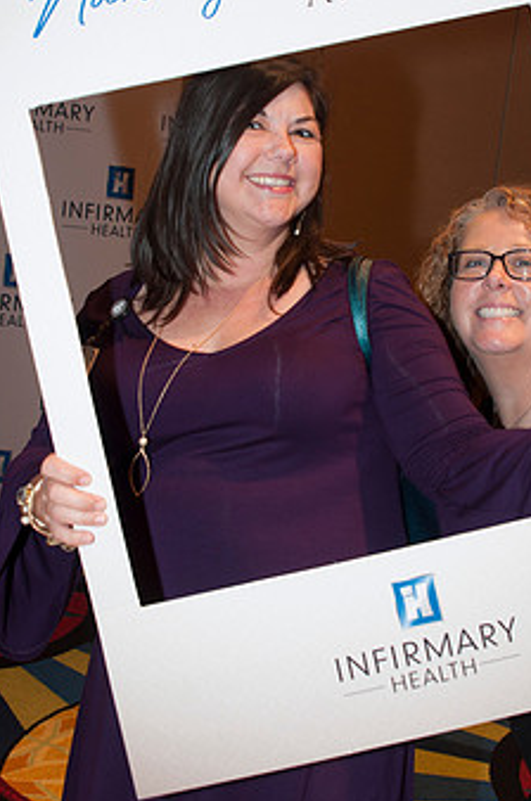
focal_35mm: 48
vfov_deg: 41.0
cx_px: 328
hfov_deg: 27.9
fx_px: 1066
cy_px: 322
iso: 400
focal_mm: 24
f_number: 5.6
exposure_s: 1/60
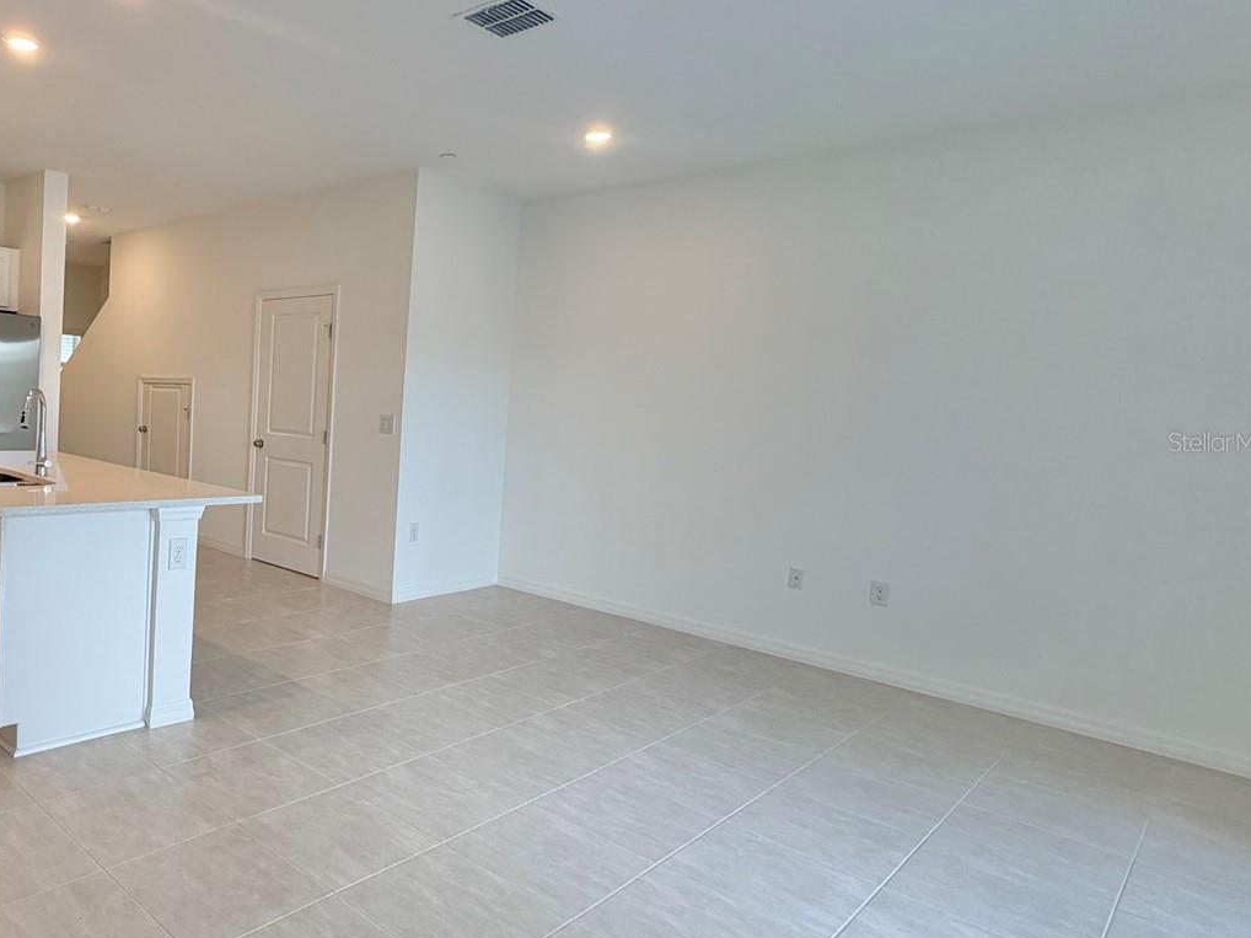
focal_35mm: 22
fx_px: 795
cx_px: 301
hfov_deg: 70.8
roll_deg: +0.4
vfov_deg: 61.0
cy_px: 442
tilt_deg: -3.8
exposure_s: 1/120
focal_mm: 2.22
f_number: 2.2
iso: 80
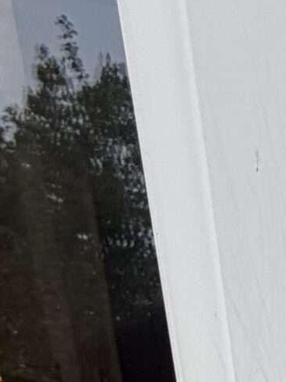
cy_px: 811
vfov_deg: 17.1
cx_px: 566
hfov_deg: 15.8
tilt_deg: -24.3
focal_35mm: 74
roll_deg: -1.7
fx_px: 815
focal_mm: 2.22
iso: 50
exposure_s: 1/121
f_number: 2.2
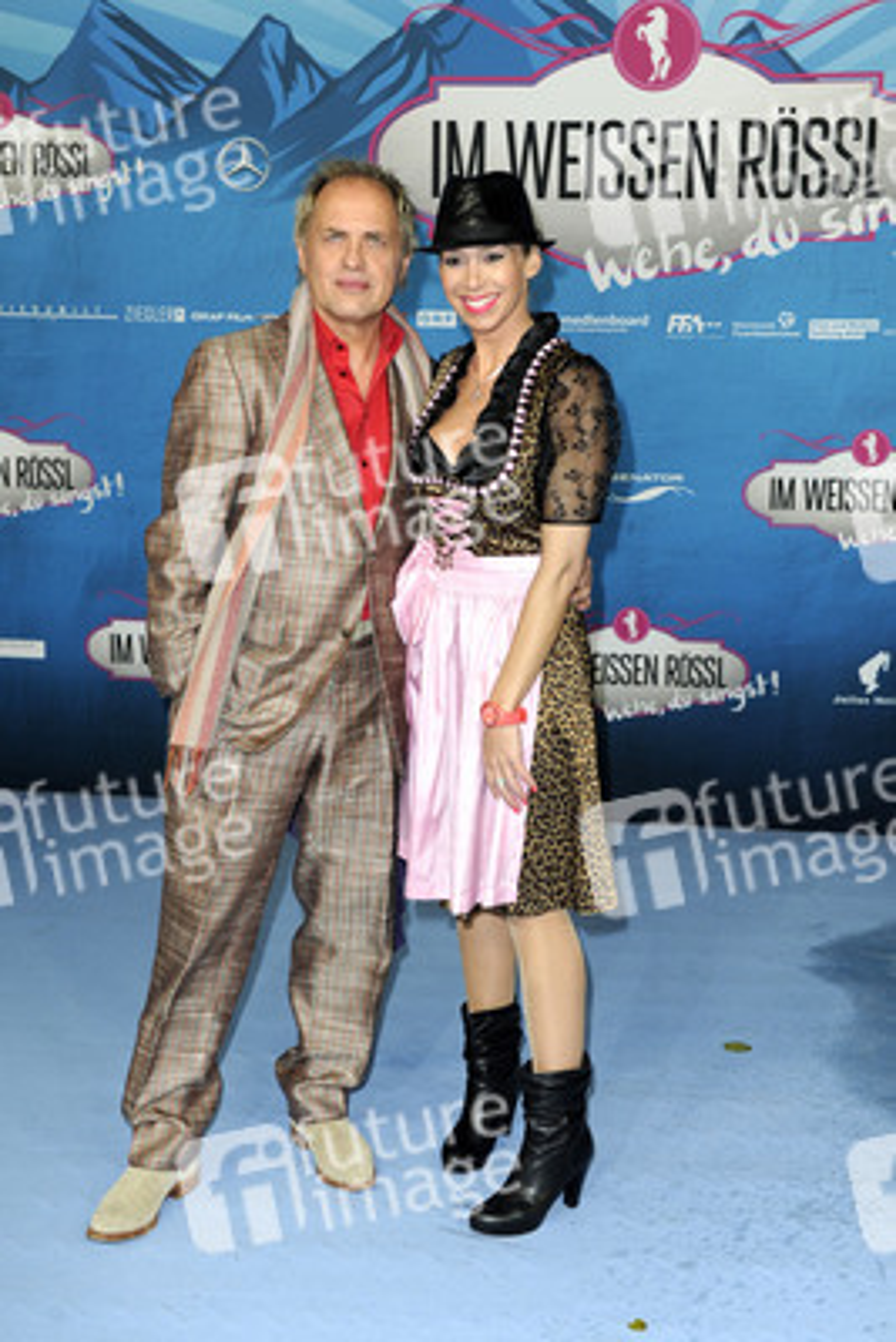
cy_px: 671
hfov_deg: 28.1
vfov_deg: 41.1
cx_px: 448
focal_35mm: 48
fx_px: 1790
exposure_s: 1/160
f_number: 5
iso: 1000
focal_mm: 48
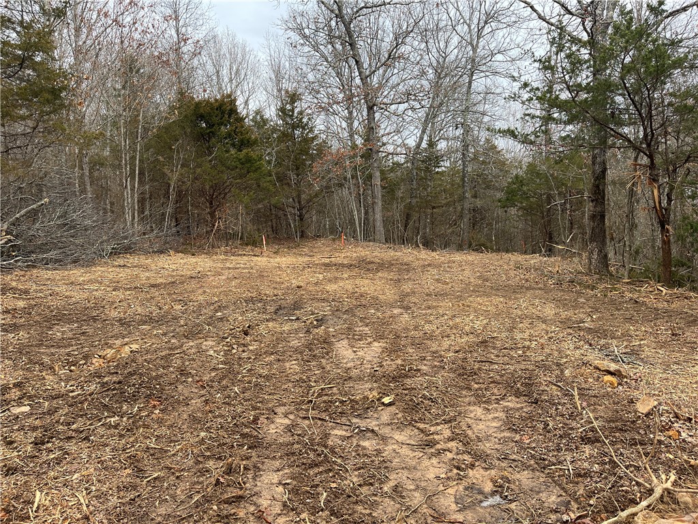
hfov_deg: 67.3
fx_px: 524
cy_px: 262
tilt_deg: -4.6
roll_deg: +3.3
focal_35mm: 26
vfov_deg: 53.1
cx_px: 349
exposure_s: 1/571
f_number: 1.6
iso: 50
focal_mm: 5.1
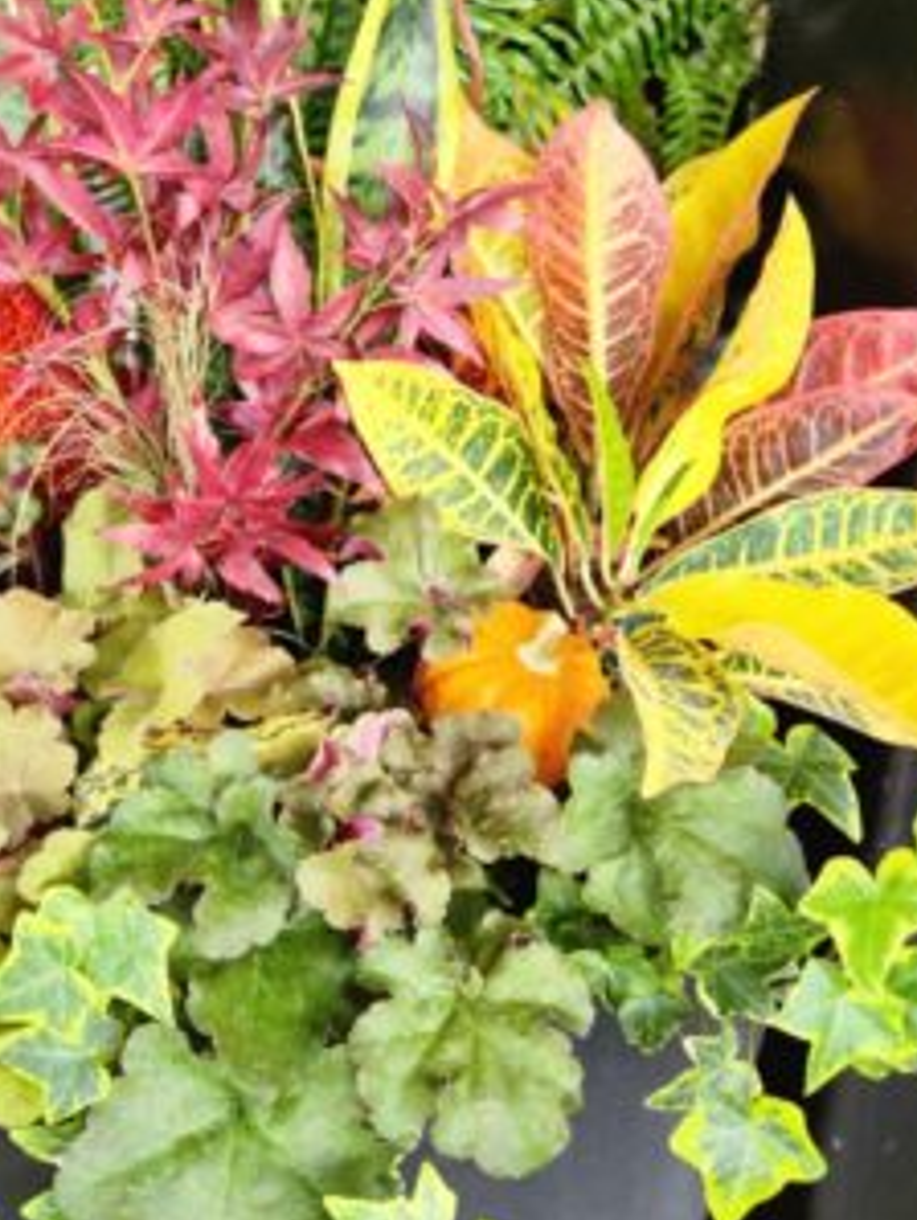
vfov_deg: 50.0
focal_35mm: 37
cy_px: 540
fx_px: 1305
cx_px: 340
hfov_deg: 38.5
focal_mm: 5.4
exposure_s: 1/60
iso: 320
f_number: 1.8
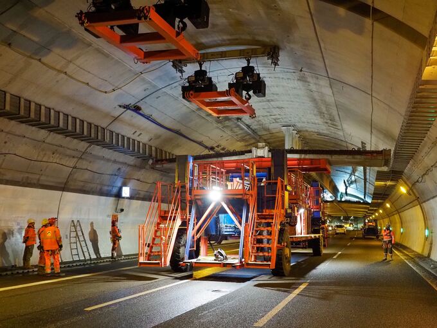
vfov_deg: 41.8
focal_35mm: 34
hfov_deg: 54.0
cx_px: 218
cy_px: 164
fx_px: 429
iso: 2000
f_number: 4
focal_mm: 17
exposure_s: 1/30
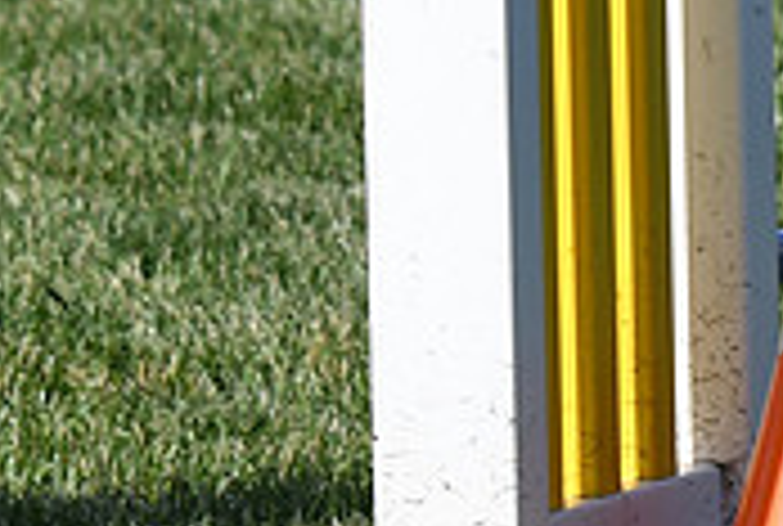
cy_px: -207
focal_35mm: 490
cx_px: 1260
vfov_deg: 2.8
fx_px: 10685
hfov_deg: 4.2
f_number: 4
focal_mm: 98
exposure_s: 1/2000
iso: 200
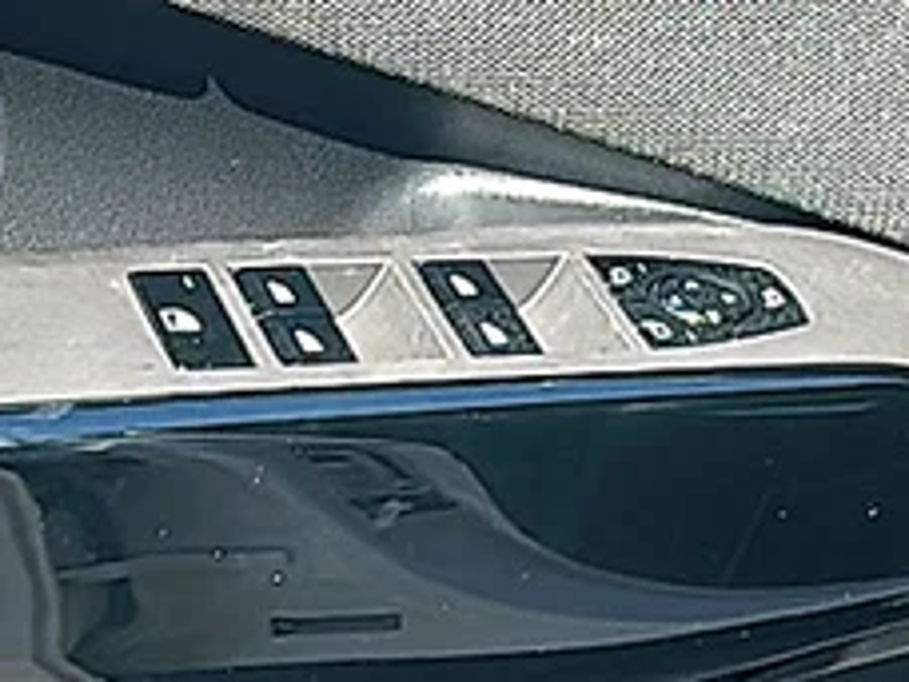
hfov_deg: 14.9
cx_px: 598
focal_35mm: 132
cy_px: -54
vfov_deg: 11.1
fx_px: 3466
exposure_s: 1/888
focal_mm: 6.86
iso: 80
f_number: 1.78
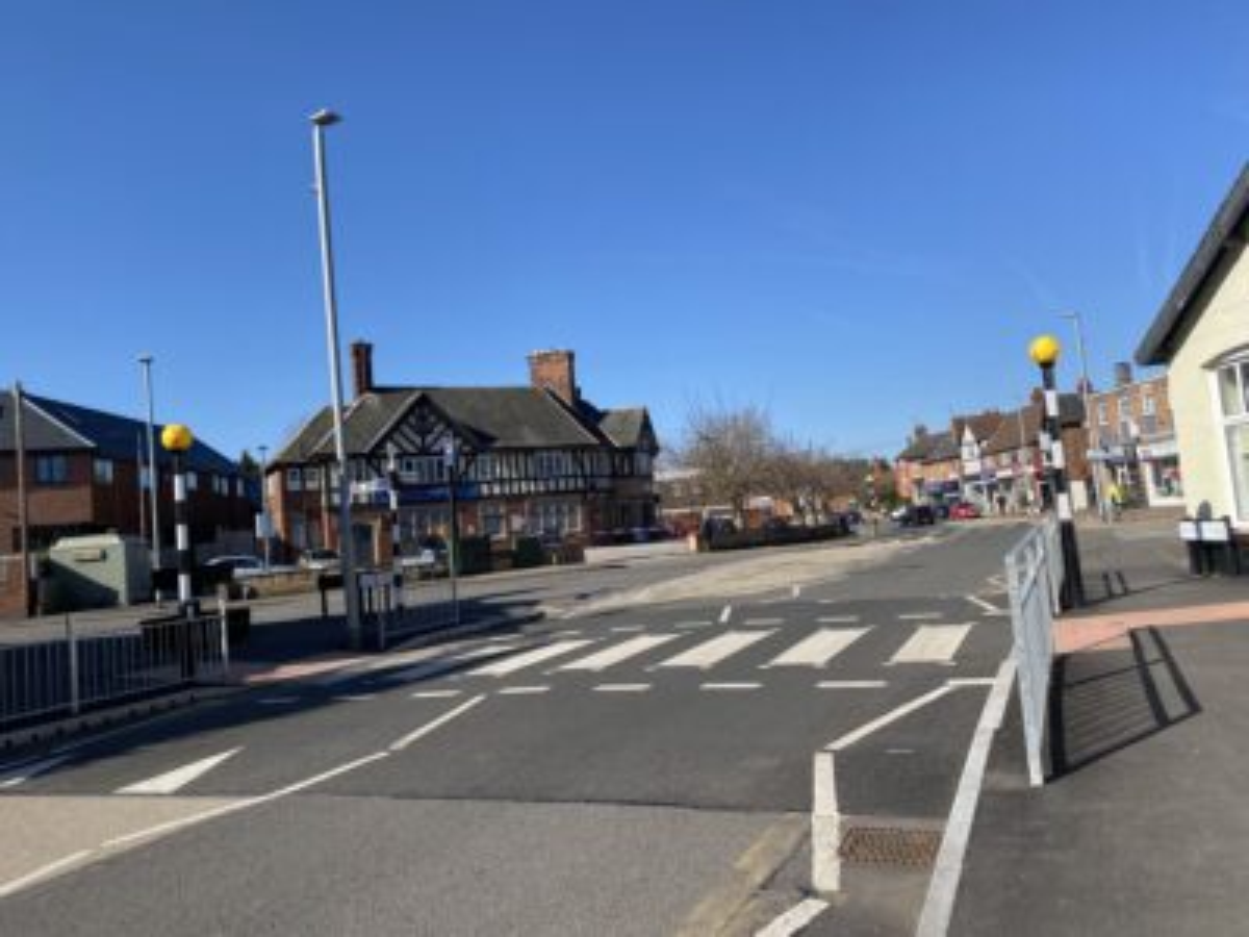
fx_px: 938
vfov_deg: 53.1
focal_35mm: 26
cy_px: 468
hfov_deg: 67.3
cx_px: 624
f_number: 1.8
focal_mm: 4.25
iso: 32
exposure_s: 1/2625
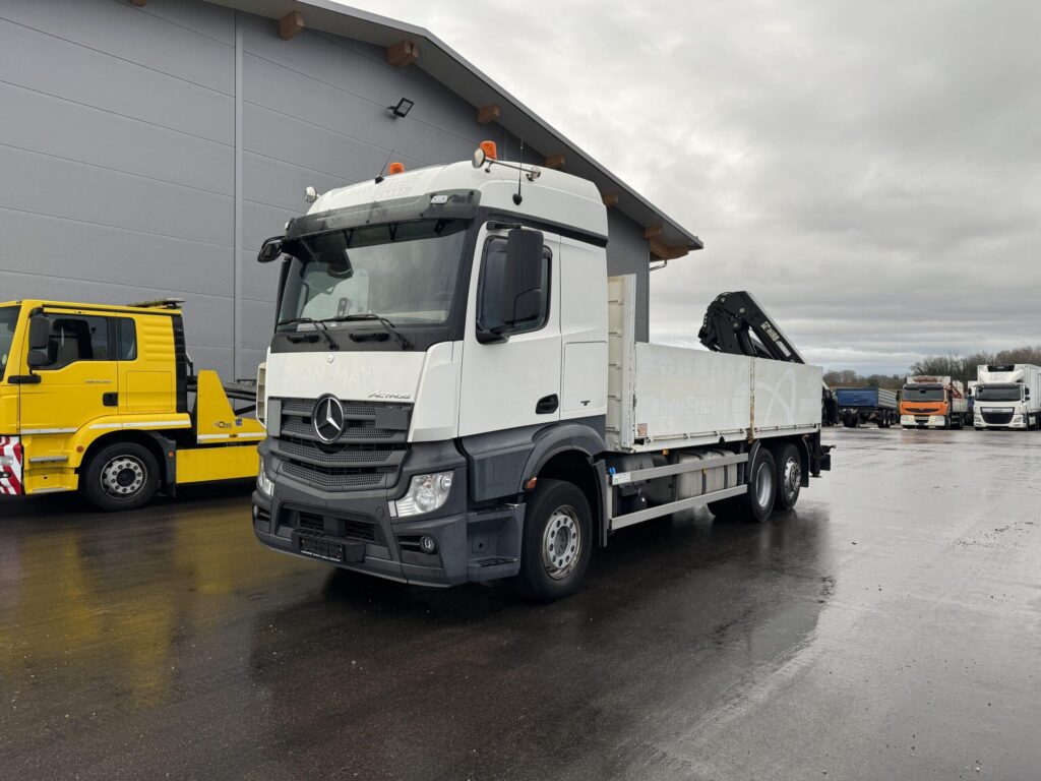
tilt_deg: +0.6
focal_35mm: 24
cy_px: 390
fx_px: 722
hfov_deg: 71.6
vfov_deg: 56.8
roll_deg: +0.2
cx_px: 520
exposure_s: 1/121
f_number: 1.78
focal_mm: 6.86
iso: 125
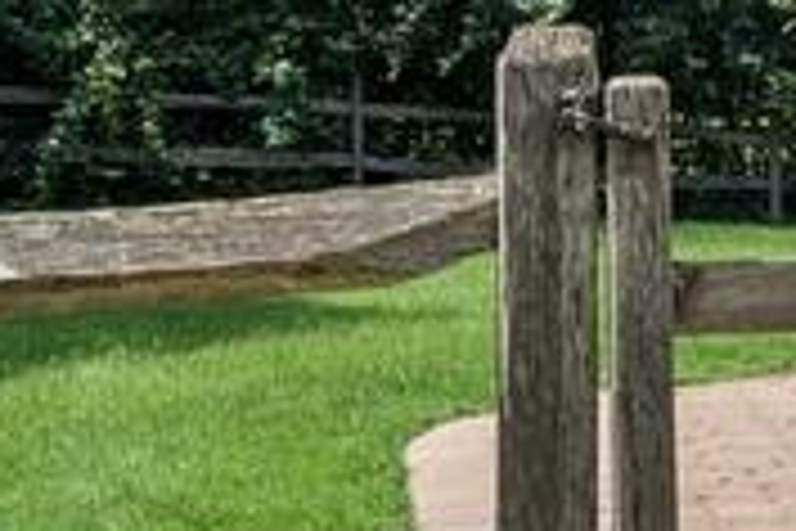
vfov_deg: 7.2
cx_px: 1165
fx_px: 4223
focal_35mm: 191
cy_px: -50
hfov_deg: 10.4
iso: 100
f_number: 11
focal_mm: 33
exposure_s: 1/100
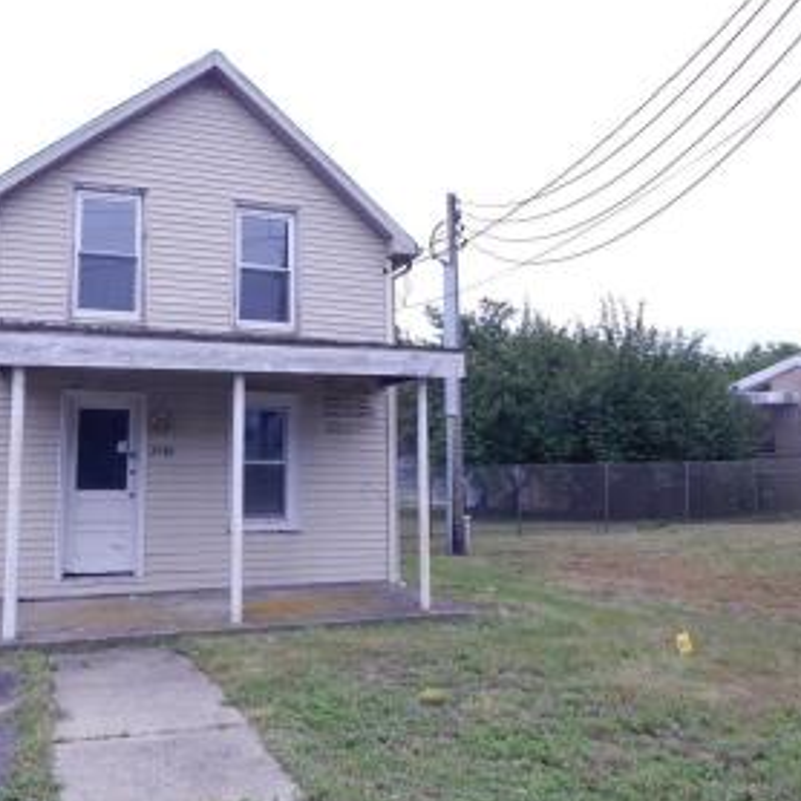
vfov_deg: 57.3
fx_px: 733
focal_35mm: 28
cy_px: 389
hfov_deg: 56.5
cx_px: 291
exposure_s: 1/1500
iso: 400
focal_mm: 4
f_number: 6
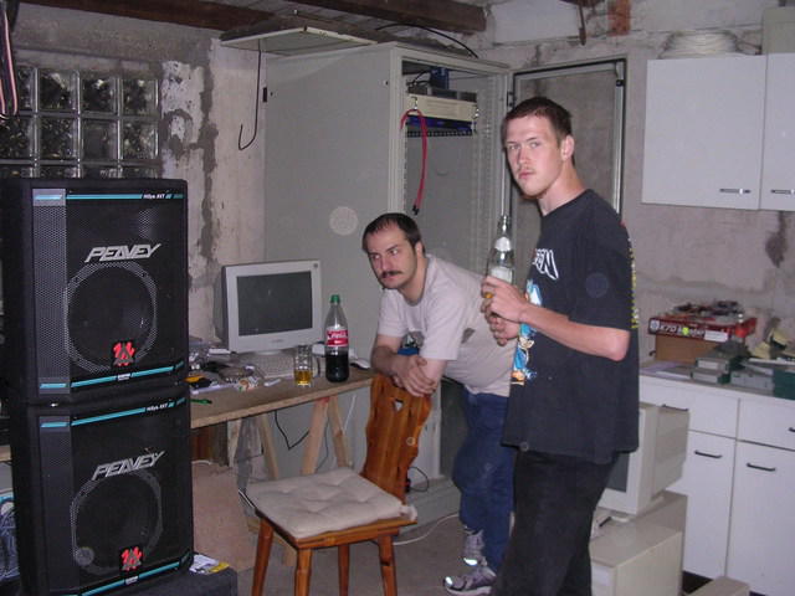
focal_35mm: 38
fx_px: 873
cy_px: 298
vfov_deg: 37.7
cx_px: 398
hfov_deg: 49.0
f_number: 2.8
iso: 319
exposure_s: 1/60.1
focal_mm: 5.8
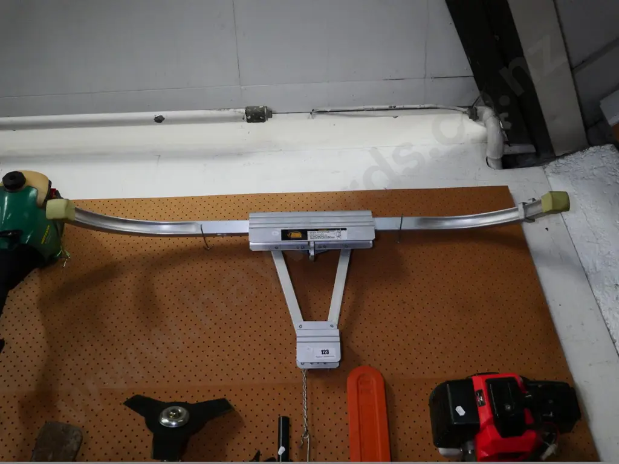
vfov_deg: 41.8
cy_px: 232
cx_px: 310
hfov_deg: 54.0
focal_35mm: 34
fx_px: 608
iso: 3200
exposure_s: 1/500
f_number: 3.8
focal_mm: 17
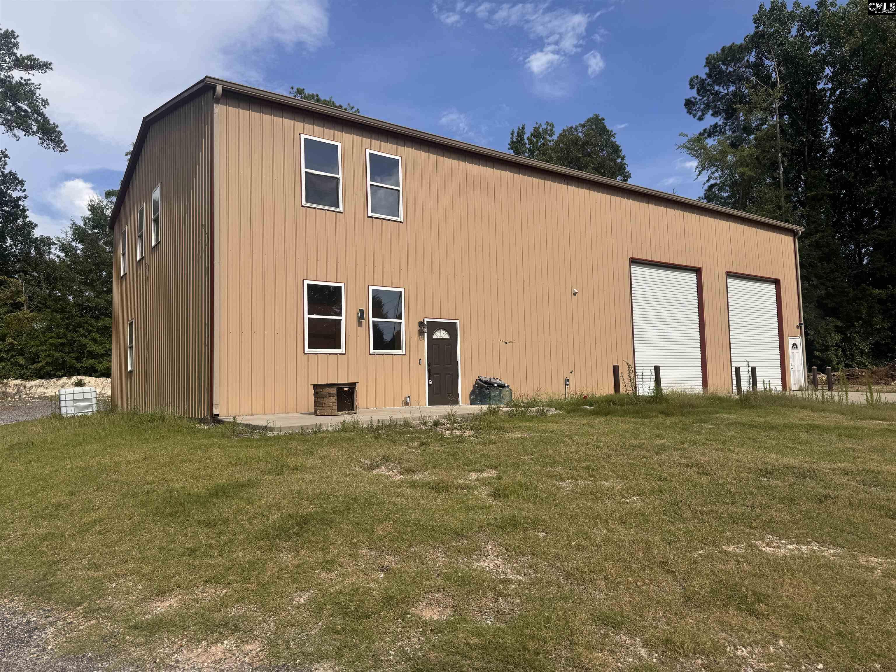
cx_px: 448
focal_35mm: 24
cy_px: 336
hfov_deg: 71.6
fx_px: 621
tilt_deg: +6.5
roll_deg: +1.9
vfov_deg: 56.8
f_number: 1.78
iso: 80
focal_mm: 6.76
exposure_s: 1/7092
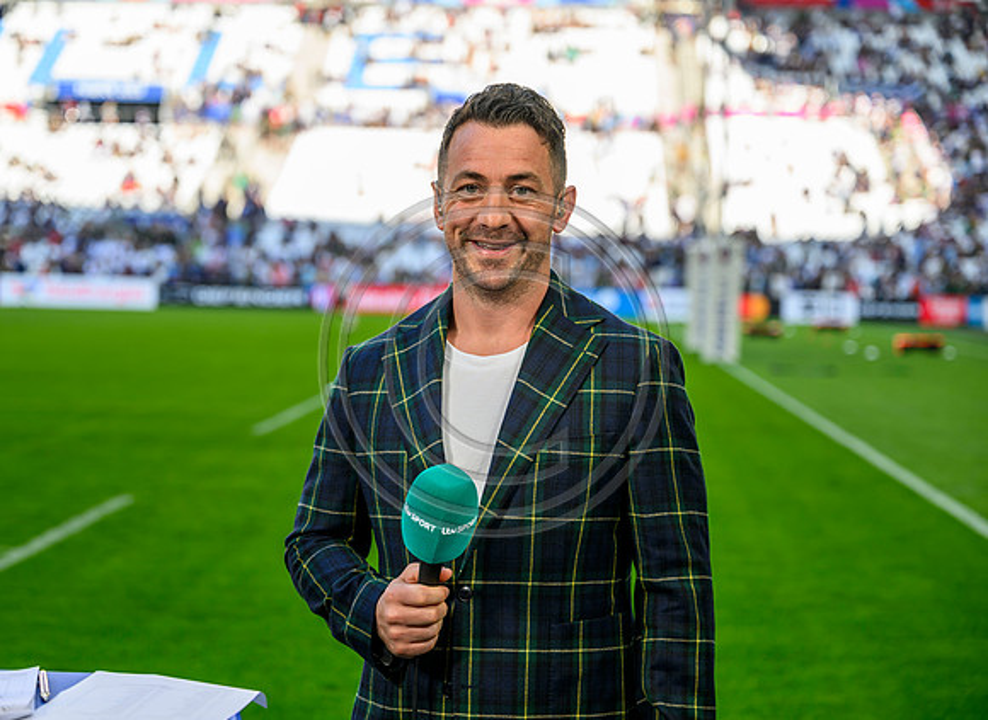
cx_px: 447
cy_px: 360
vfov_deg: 19.5
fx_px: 2102
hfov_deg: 26.4
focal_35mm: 74
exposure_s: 1/800
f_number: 3.2
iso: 160
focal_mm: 70
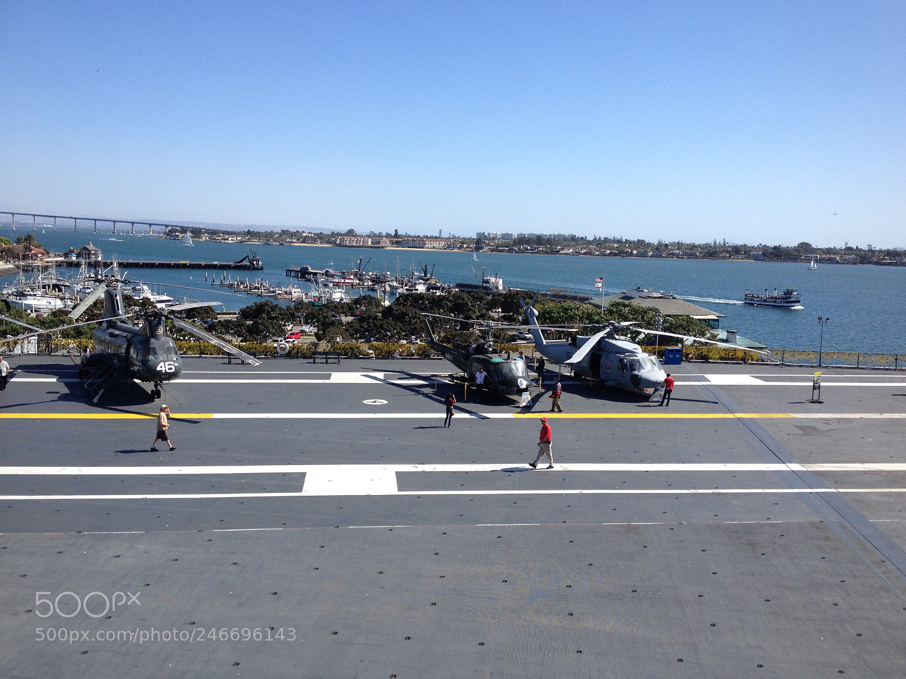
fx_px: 916
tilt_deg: -10.2
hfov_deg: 52.6
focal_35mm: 35
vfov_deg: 40.7
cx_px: 453
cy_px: 340
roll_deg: -1.8
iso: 50
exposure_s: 1/1623
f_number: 2.4
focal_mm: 4.28
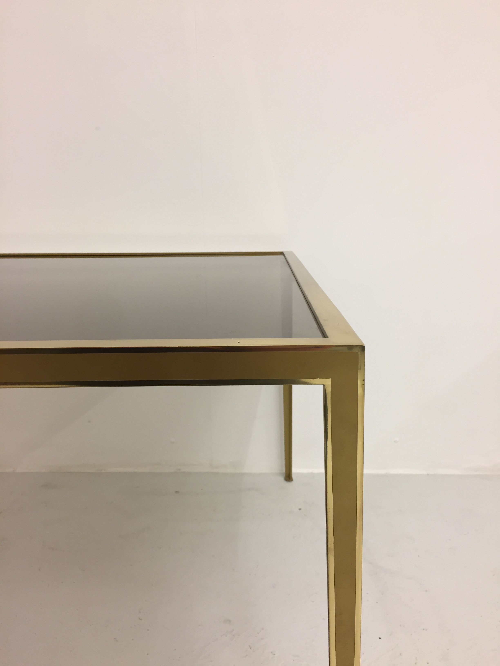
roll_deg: +0.3
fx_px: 559
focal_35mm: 29
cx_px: 250
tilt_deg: -10.7
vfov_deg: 61.7
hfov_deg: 48.2
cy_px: 333
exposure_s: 1/33
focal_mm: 4.15
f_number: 2.2
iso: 80
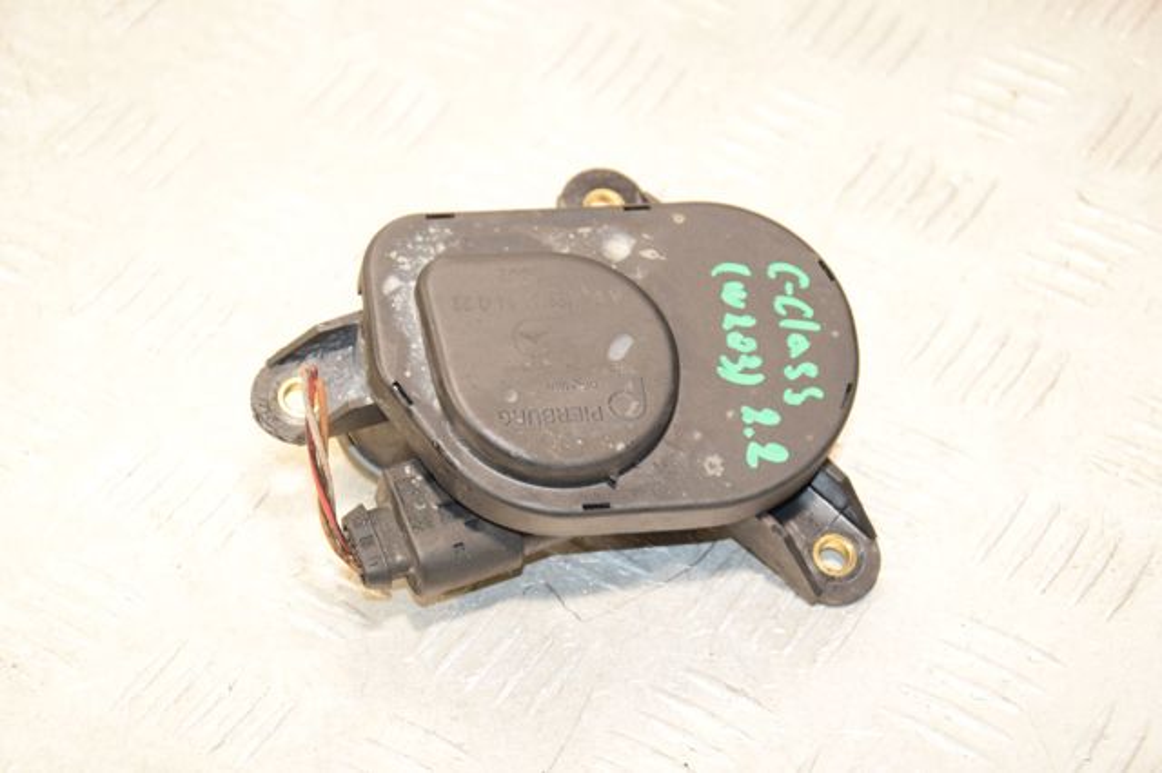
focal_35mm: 99
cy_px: 386
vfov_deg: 13.8
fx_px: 3194
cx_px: 581
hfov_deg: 20.6
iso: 1600
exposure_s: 1/200
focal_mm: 66
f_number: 6.3
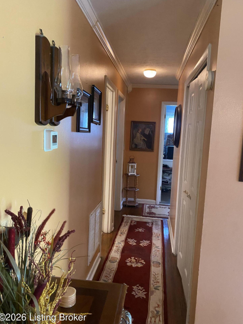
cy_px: 164
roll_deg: -3.5
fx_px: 253
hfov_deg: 51.3
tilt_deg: -6.3
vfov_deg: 65.3
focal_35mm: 27
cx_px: 124
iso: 500
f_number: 1.8
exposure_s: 1/60
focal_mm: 4.25
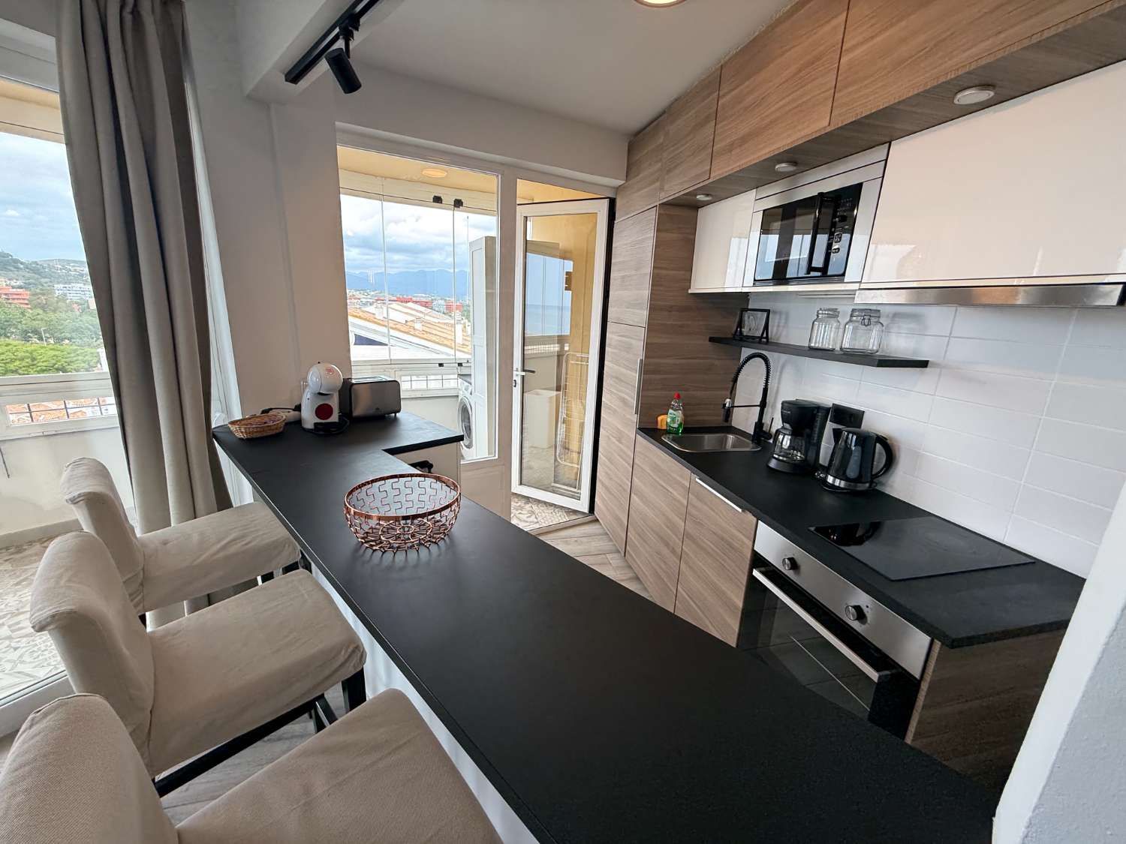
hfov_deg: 102.1
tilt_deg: -14.4
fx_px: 455
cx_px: 563
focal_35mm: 14
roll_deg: -2.0
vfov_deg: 85.7
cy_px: 422
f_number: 2.2
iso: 50
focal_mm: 2.22
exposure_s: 1/203
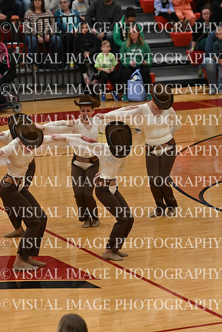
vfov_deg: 11.2
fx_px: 1692
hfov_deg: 7.5
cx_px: 111
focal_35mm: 183
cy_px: 166
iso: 3200
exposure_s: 1/400
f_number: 4
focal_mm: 122
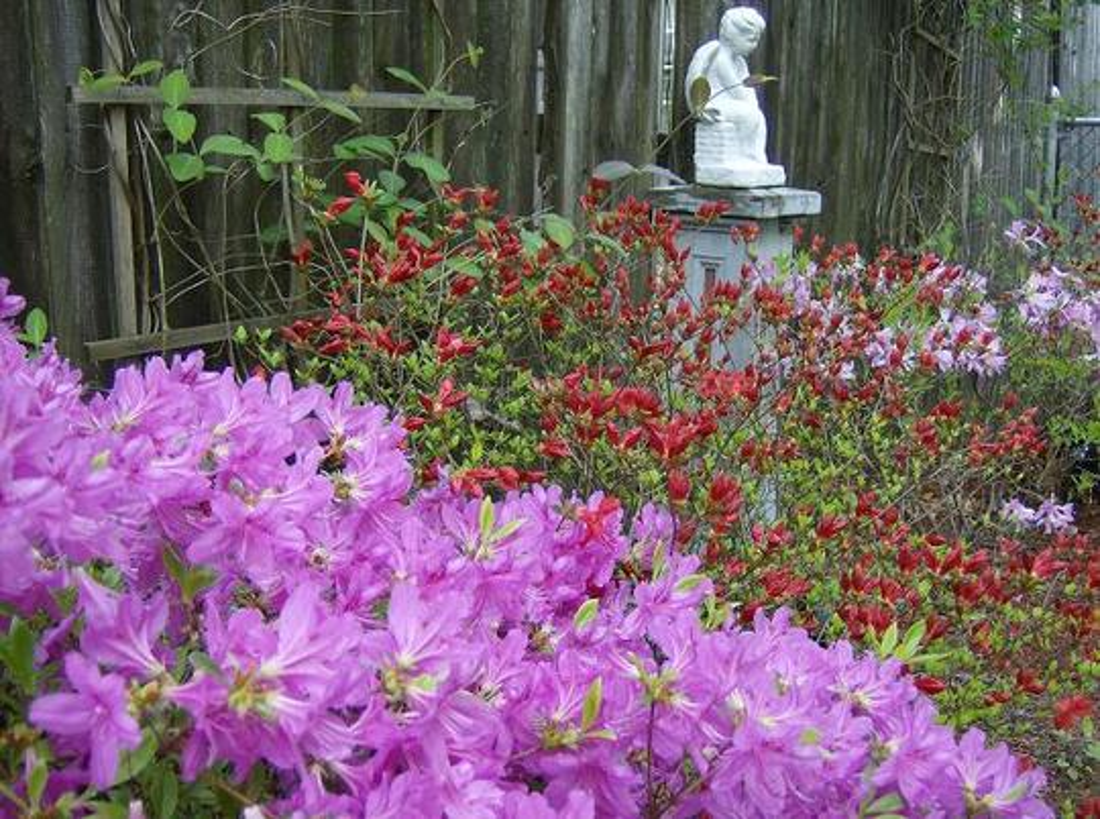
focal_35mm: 36
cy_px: 410
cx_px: 550
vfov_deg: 39.5
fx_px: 1141
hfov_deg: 51.5
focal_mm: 6
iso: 100
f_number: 2.8
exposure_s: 1/137
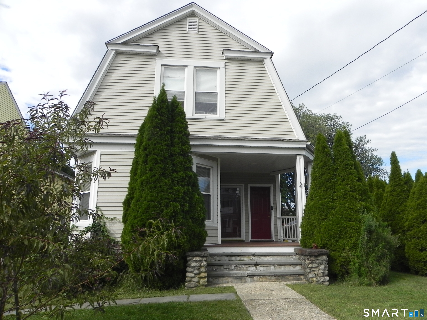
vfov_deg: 53.1
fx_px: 321
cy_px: 160
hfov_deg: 67.3
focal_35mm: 26
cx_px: 214
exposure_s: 1/347
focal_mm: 4.6
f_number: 6.3
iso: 160
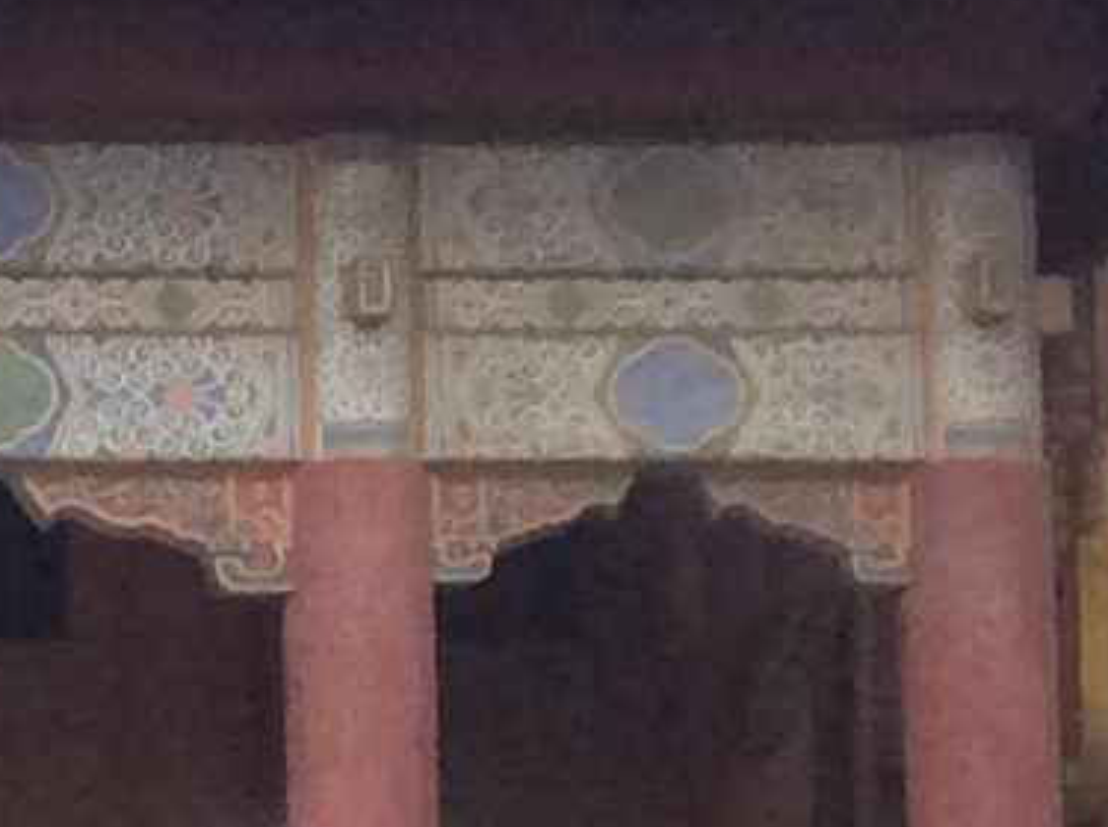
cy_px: 1016
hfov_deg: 8.3
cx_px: -1037
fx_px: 7286
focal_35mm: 228
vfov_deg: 6.5
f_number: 2.4
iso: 64
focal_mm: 3.3
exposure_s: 1/120
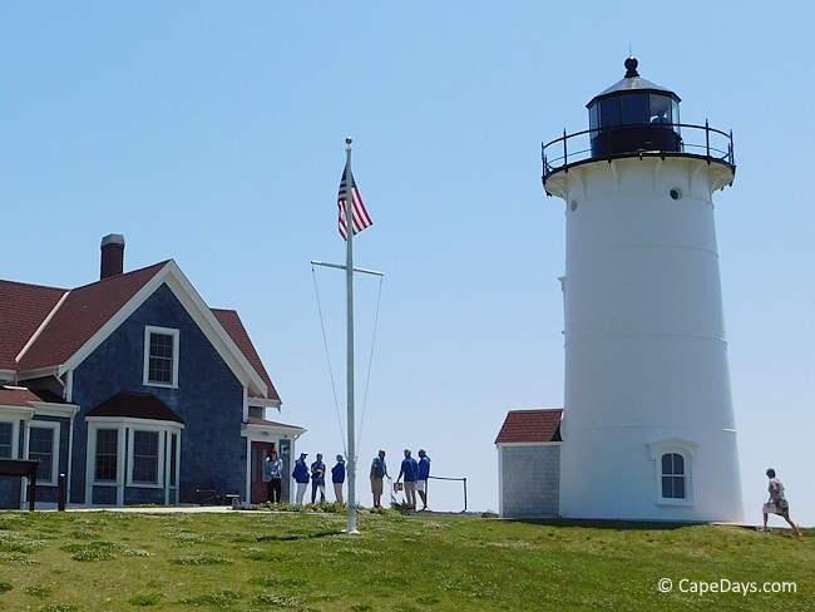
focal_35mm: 30
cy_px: 306
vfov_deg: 46.8
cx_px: 408
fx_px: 707
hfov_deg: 59.9
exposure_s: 1/640
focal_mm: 5.3
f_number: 6.4
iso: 125
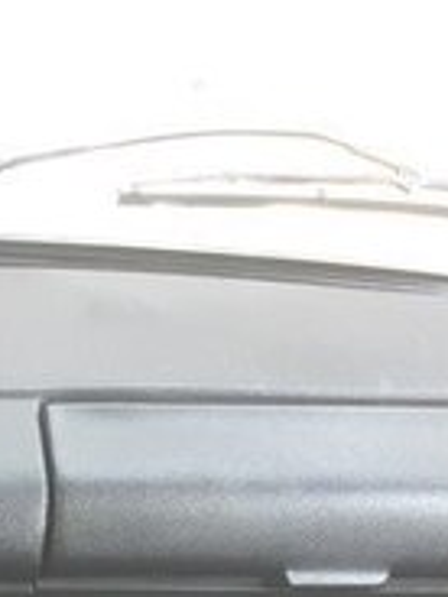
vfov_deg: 19.0
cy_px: 732
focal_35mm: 97
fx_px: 1674
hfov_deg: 13.1
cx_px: -471
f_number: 1.9
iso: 160
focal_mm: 3.6
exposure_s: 1/30
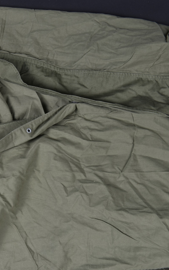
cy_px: 134
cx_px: -18
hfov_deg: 20.9
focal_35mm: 59
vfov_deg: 34.5
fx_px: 435
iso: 200
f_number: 13
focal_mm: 38
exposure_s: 1/80
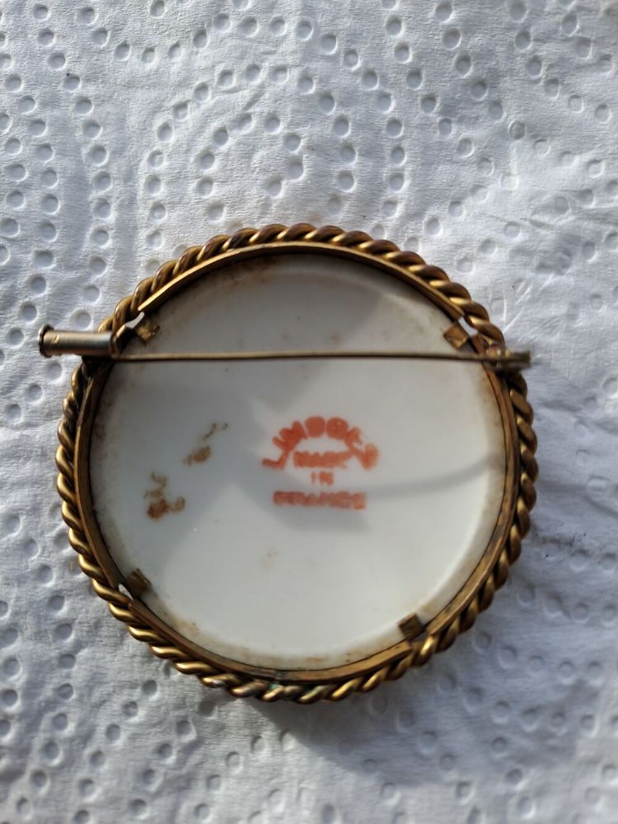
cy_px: 412
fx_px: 595
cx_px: 309
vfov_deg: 69.4
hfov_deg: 54.9
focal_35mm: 25
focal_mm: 4.65
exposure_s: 1/197
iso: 32
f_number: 1.8
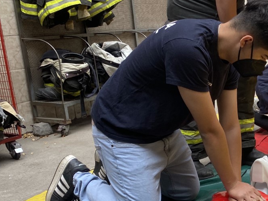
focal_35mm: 56
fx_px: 433
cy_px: 146
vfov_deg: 25.8
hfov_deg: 32.1
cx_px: 258
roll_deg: +0.4
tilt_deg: -17.3
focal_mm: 4.25
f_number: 1.8
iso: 32
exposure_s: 1/373
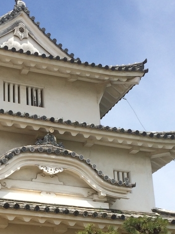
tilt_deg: +17.6
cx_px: 25
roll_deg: +1.1
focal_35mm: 75
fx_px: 506
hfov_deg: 19.4
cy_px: 213
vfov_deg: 25.2
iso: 32
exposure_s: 1/2283
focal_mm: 4.15
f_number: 2.2
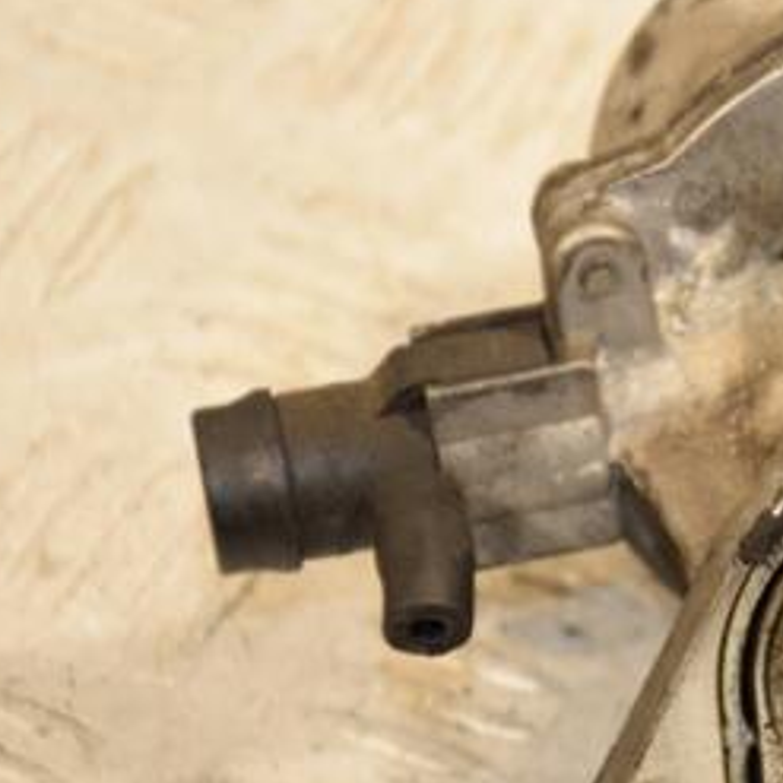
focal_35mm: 325
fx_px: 8318
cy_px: 460
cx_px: 850
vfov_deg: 5.4
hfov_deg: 5.4
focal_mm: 105
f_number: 5.6
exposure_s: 1/160
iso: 800
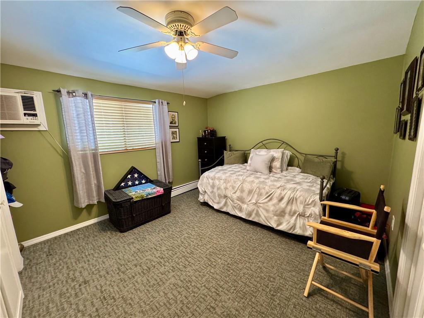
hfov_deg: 102.1
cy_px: 159
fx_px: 171
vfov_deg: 85.7
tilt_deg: -9.1
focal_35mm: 14
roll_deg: +1.1
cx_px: 212
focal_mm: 2.22
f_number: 2.2
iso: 320
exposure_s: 1/60
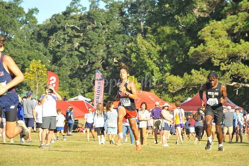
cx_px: 124
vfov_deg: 6.9
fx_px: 1382
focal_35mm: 200
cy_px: 83
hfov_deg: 10.3
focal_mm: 200
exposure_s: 1/250
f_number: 8
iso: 200
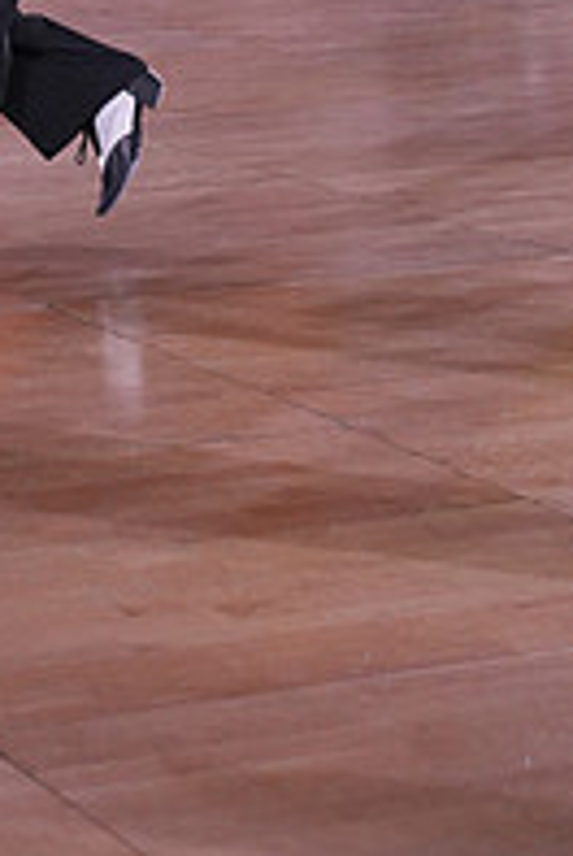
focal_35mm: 147
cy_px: -348
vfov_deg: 13.3
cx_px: -258
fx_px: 3497
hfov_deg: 9.1
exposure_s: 1/400
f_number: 4
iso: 1600
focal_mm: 50
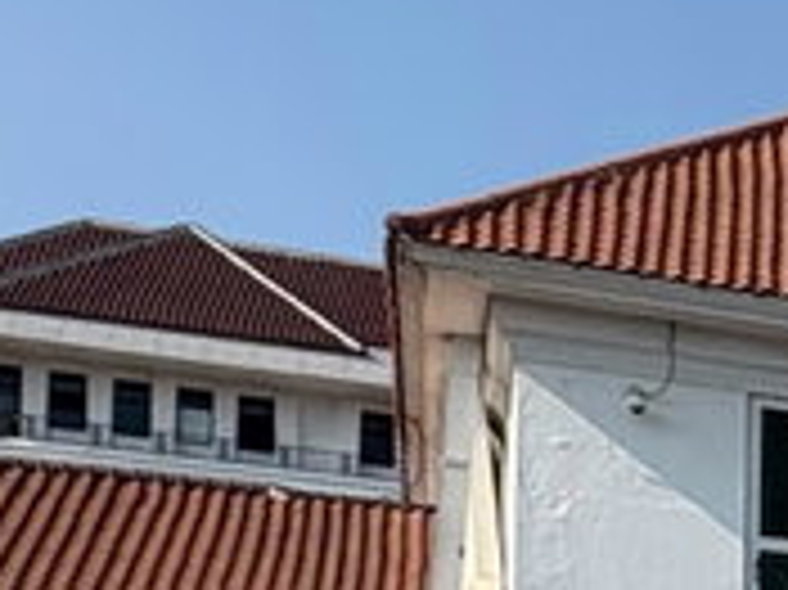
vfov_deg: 15.4
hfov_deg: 16.4
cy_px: 279
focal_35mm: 96
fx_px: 2184
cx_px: 1504
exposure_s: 1/2770
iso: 50
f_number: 2.2
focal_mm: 2.22
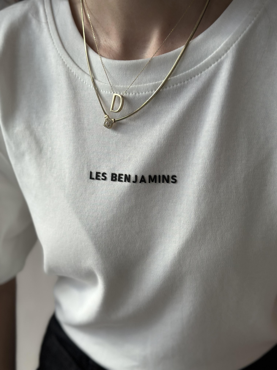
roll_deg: -0.9
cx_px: 138
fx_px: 512
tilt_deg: +0.1
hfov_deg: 30.3
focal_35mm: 48
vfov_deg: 39.7
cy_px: 185
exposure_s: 1/121
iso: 125
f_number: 1.78
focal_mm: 6.86
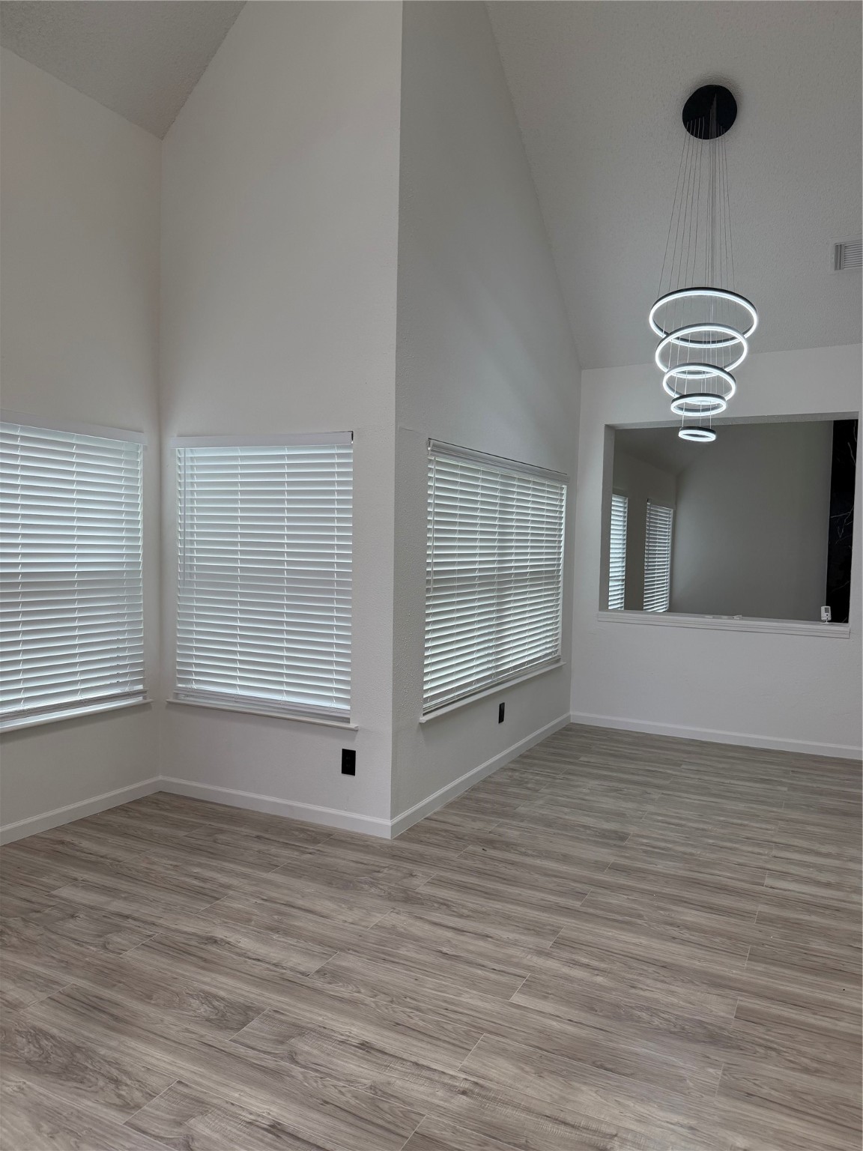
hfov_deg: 56.8
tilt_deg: -2.6
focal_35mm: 24
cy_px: 576
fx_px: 798
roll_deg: -1.1
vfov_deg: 71.6
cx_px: 432
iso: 125
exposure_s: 1/179
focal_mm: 6.76
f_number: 1.78
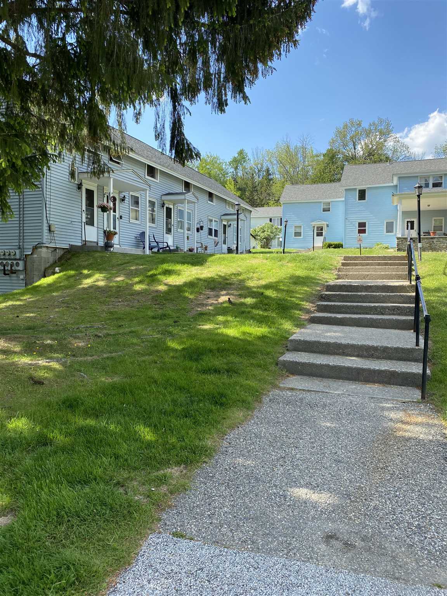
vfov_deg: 67.3
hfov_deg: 53.1
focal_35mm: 26
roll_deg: -0.1
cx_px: 224
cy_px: 298
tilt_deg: -4.2
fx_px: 448
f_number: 1.8
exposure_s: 1/934
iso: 32
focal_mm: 4.25
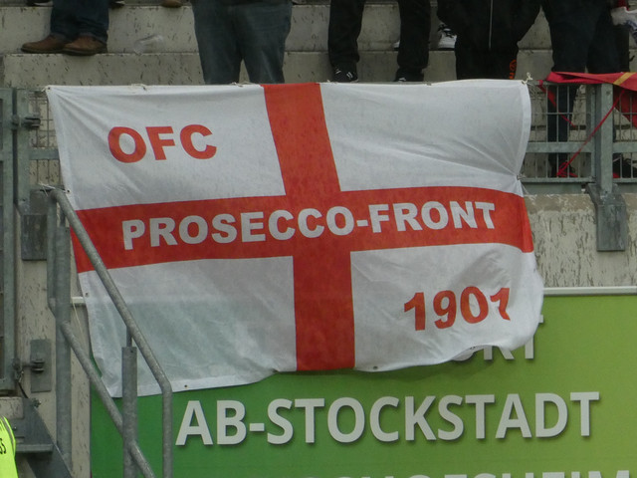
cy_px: 239
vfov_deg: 1.3
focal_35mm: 1167
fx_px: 21475
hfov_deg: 1.7
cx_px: 318
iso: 400
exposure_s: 1/125
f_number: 6.4
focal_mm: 129
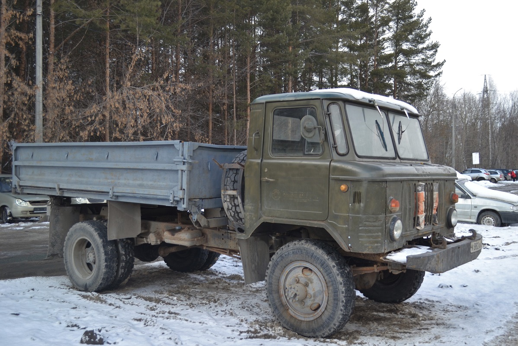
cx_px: 259
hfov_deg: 57.2
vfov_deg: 40.0
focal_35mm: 33
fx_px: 475
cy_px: 173
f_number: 4
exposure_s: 1/200
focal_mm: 22
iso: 100
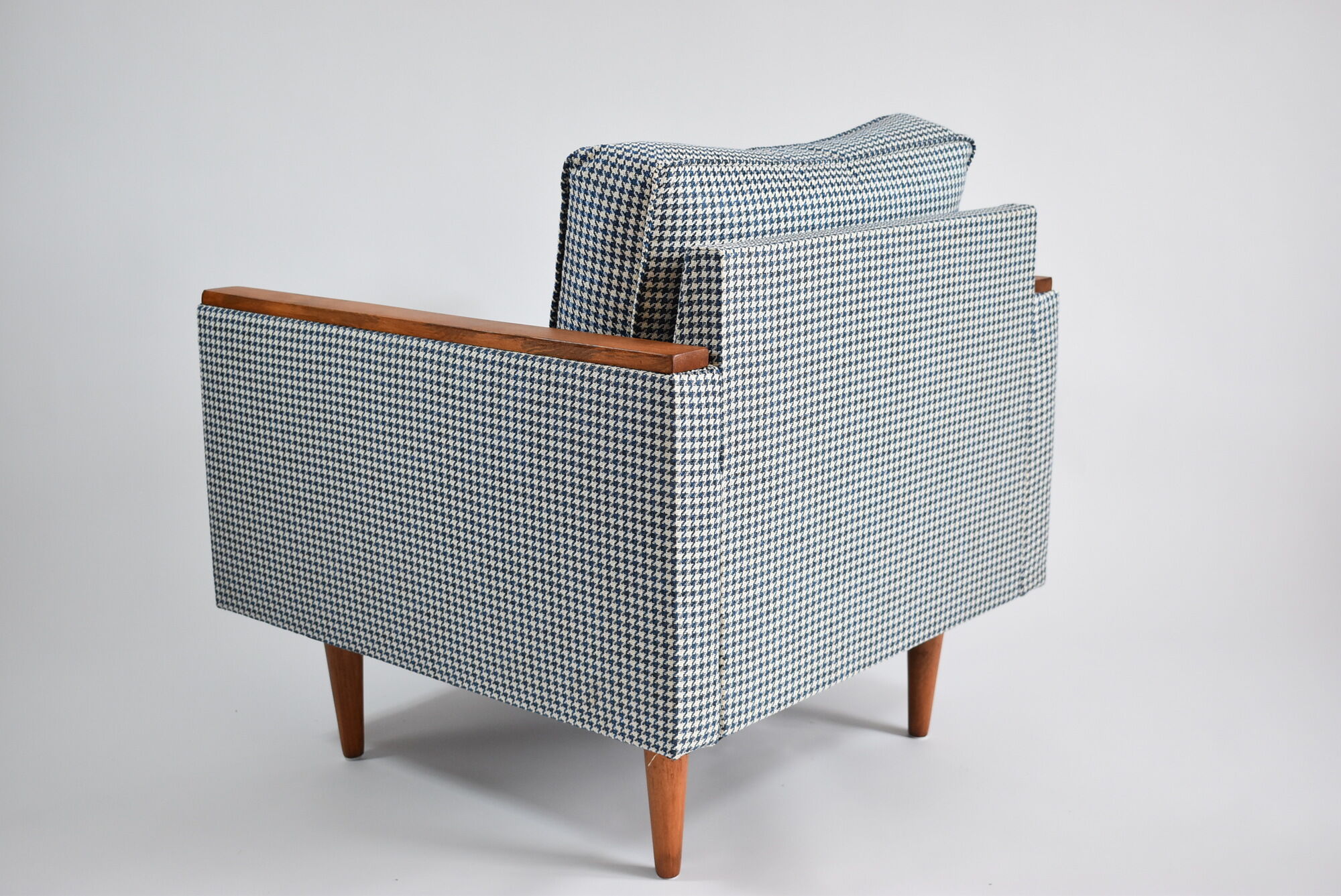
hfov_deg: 42.3
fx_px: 1733
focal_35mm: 46
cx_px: 670
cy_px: 448
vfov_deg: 29.0
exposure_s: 1/125
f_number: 4.5
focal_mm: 31
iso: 800
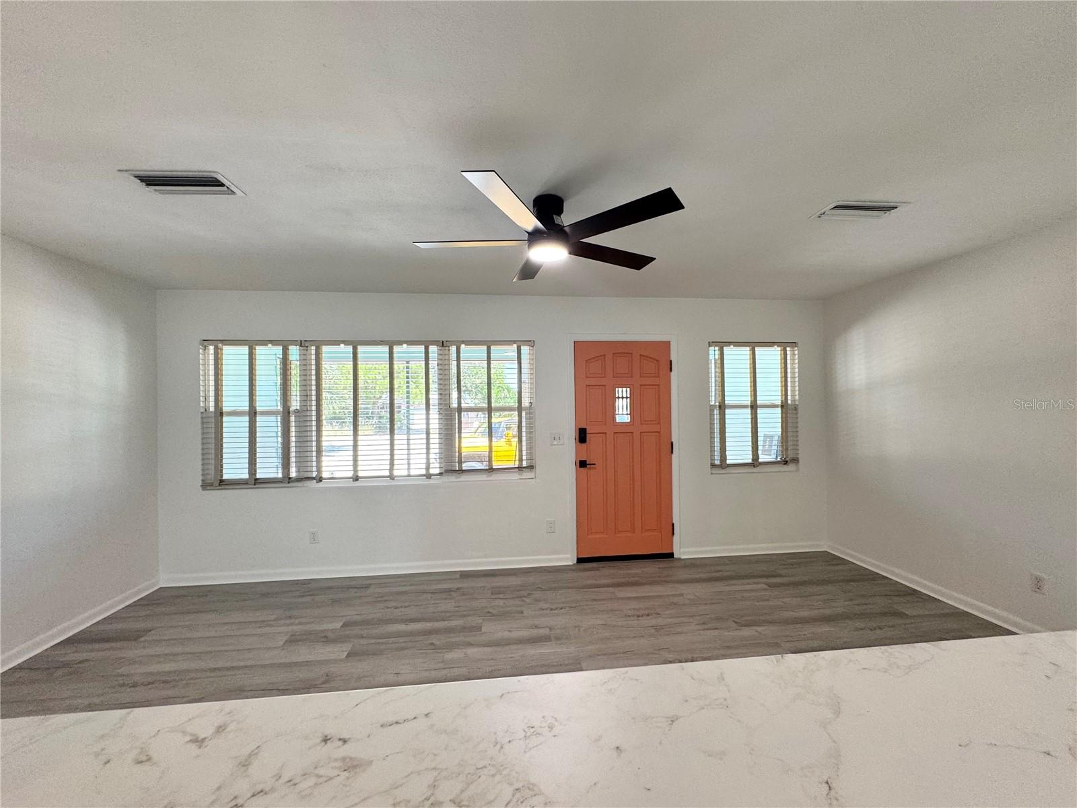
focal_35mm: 14
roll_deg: +1.6
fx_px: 436
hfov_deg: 102.1
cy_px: 404
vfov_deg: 85.7
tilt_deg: -0.5
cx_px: 538
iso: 125
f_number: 2.2
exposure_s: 1/120
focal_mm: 2.22
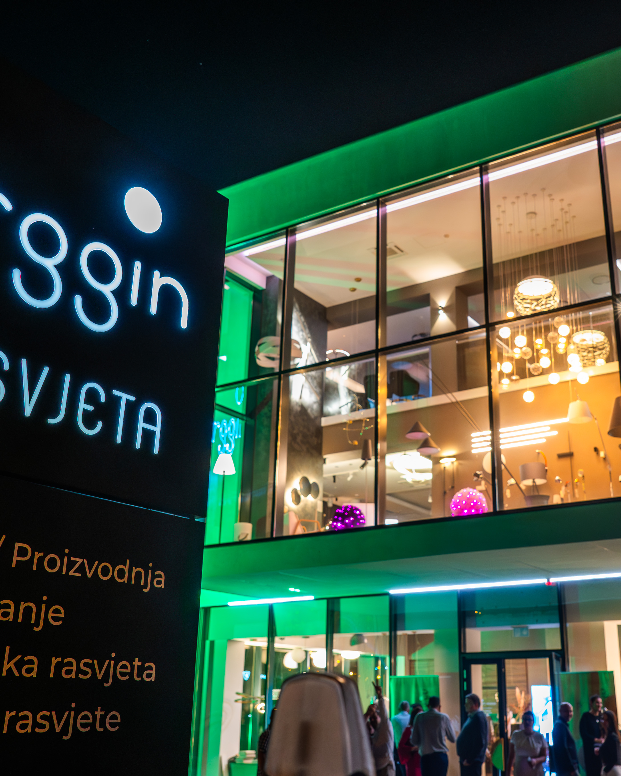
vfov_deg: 46.8
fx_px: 896
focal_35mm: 39
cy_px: 369
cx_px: 388
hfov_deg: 38.0
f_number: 4
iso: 1800
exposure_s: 1/20
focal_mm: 24
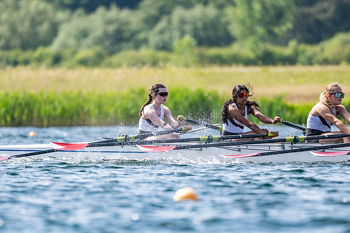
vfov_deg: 2.3
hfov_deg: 3.4
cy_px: 116
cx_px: 175
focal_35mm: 600
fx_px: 5830
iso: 280
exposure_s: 1/2500
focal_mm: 400
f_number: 4.5
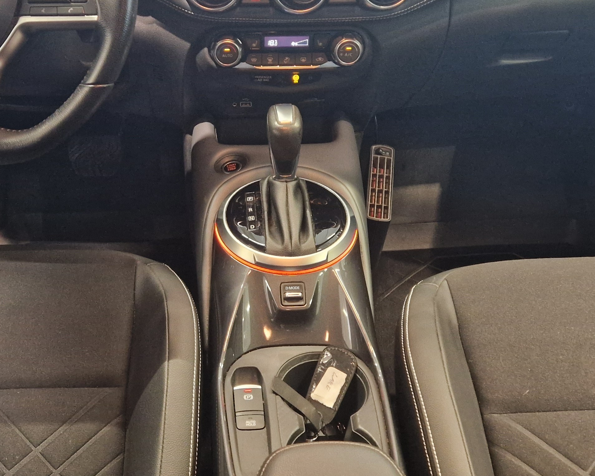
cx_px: 254
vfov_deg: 31.8
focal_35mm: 47
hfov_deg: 39.5
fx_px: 828
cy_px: 148
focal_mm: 5.4
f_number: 1.8
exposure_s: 1/100
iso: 500
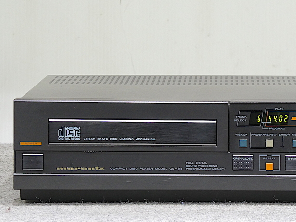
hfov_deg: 8.9
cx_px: 208
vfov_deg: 6.7
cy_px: 142
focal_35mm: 223
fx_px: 1907
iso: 200
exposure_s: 1/5
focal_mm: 25.6
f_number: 5.4
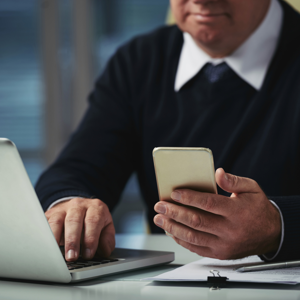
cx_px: 157
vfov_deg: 6.9
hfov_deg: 6.9
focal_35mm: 255
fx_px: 2500
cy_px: 150
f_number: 4
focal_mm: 200
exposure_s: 1/250
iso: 100
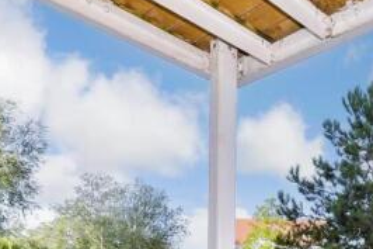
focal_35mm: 37
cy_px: 298
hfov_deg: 43.2
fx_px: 383
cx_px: 386
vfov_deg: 30.5
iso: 320
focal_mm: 10
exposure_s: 1/250
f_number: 8
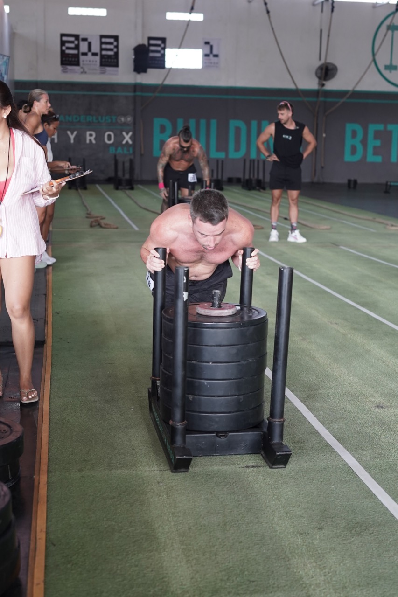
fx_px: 862
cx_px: 199
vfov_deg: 38.2
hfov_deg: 26.0
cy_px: 298
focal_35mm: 52
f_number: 2.2
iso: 1000
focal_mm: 35
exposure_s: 1/250
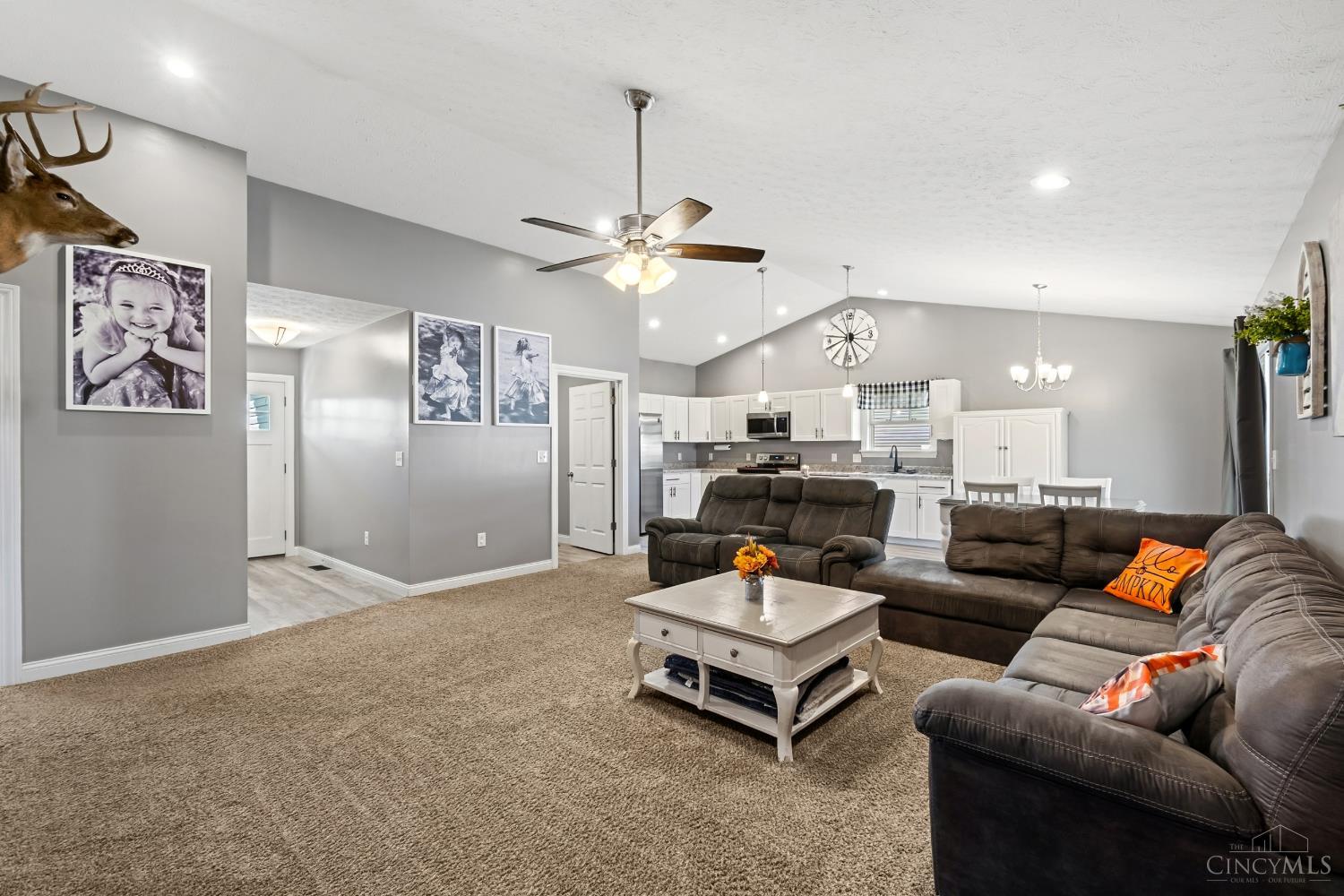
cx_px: 672
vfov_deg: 77.3
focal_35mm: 15
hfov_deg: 100.4
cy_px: 448
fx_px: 560
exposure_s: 1/1.25
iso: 400
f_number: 8
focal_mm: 10
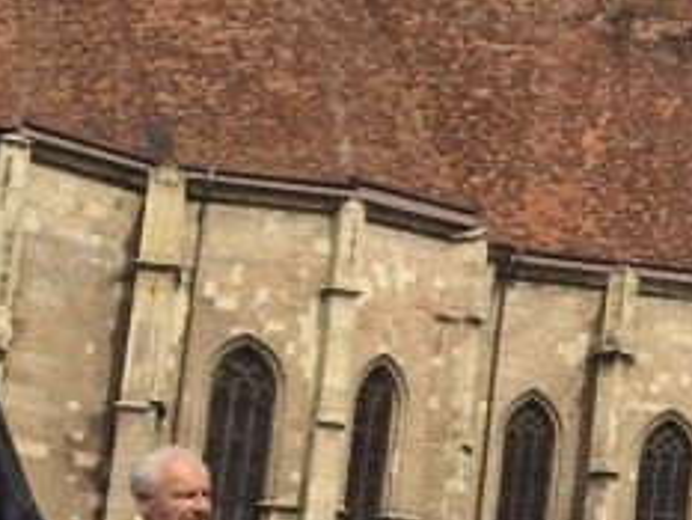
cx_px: 1509
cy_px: 401
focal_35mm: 132
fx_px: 2640
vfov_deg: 11.2
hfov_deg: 12.6
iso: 40
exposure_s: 1/3425
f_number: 2.2
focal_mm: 4.12
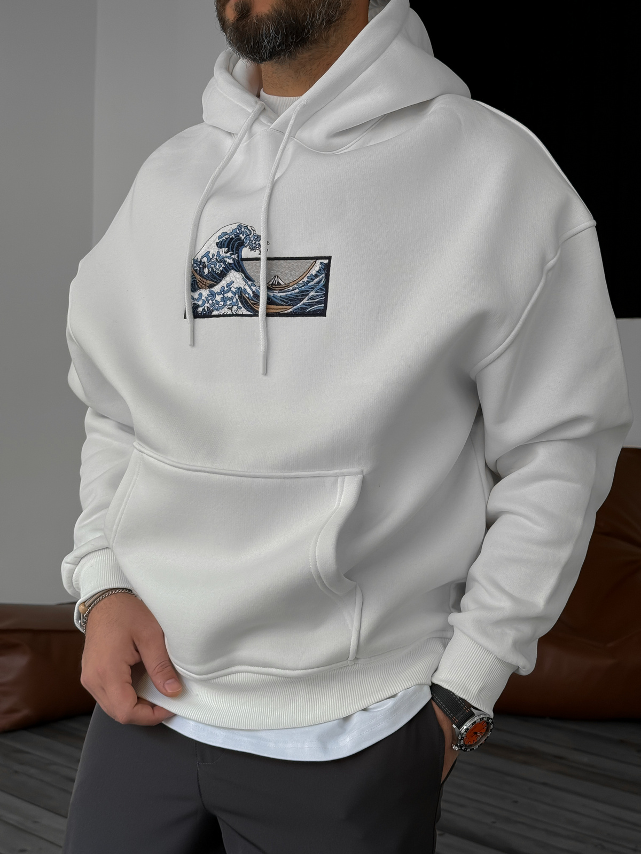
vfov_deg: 39.7
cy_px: 427
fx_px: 1185
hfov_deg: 30.3
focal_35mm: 48
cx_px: 320
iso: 50
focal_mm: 6.86
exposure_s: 1/160
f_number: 1.8
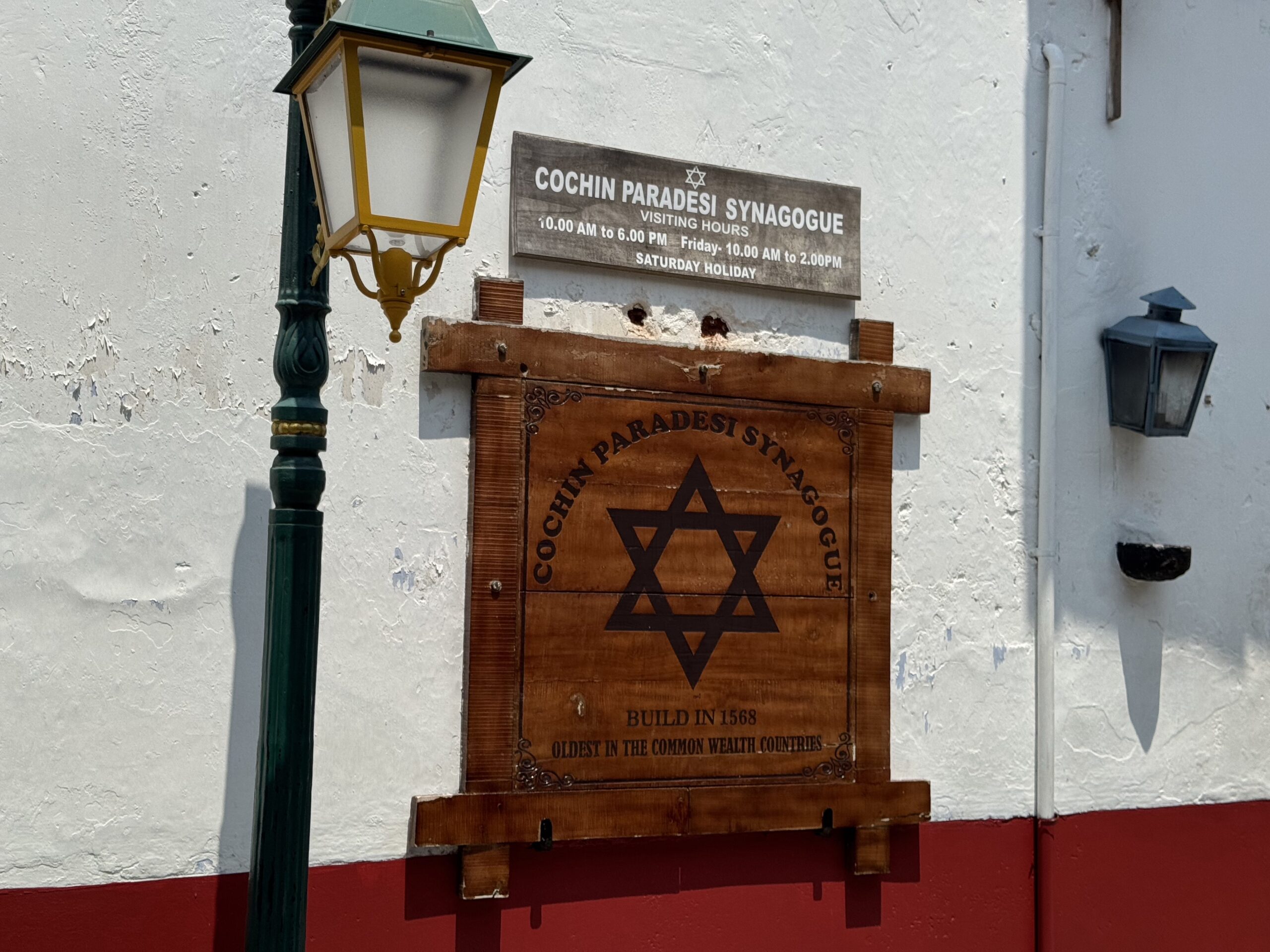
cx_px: 635
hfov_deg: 39.7
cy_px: 476
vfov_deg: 30.3
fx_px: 1761
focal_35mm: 48
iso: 64
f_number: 1.78
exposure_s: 1/7092
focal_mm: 6.76
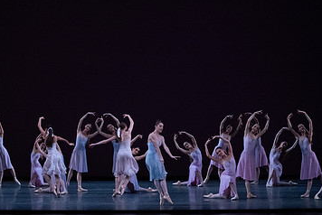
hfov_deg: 17.9
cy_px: 92
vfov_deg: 12.0
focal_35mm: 114
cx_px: 115
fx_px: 1020
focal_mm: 70
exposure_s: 1/400
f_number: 13
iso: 12800
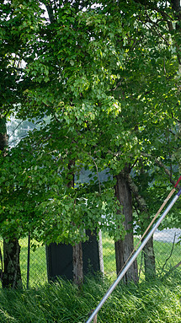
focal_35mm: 127
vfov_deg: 16.9
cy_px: 161
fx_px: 1085
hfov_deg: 9.4
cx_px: 242
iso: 250
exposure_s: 1/200
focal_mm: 80
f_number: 4.5
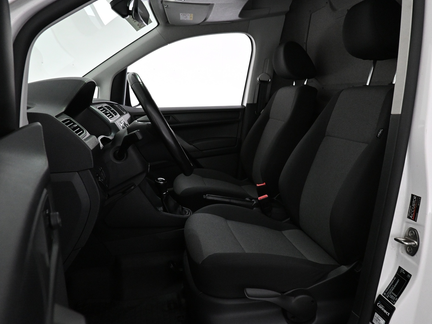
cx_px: 227
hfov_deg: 65.3
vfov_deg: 51.3
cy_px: 168
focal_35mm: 27
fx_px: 337
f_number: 5.6
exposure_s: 1/60
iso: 3200
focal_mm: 16
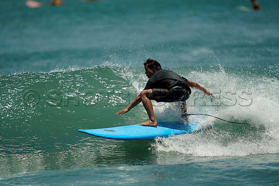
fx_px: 3101
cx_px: 140
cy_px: 93
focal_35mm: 400
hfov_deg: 5.2
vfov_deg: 3.4
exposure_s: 1/6400
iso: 400
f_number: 2.8
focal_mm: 400
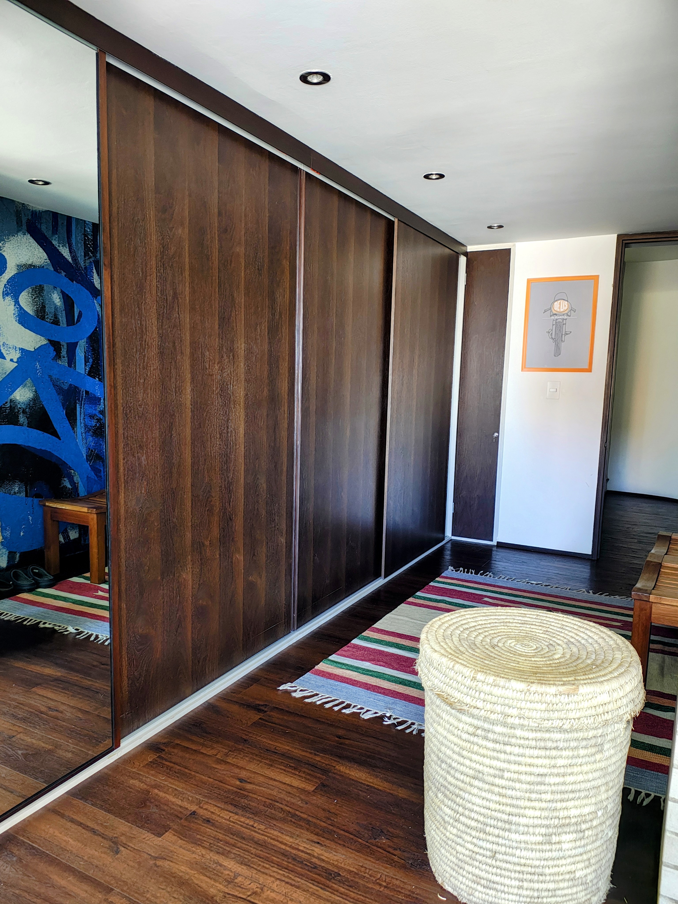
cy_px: 452
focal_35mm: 25
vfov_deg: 69.4
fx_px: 653
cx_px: 339
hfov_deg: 54.9
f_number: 1.4
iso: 800
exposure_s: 1/39.6
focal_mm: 5.89
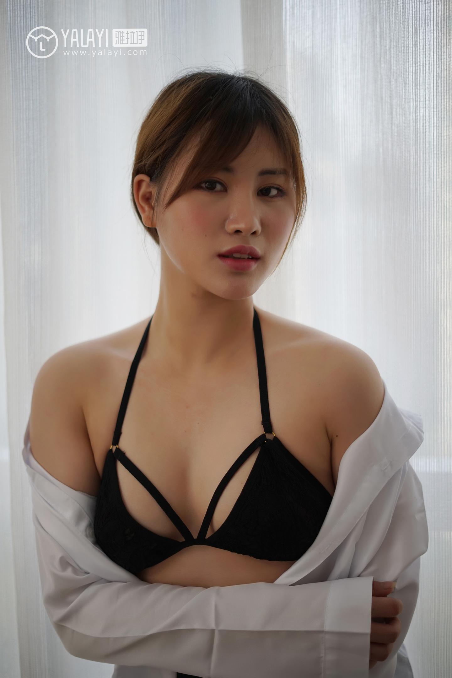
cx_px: 226
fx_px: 942
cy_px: 339
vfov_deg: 39.6
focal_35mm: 50
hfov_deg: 27.0
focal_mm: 50
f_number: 1.8
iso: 250
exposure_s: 1/800
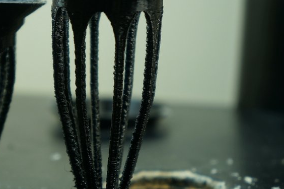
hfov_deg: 13.9
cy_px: 82
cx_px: 42
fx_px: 1159
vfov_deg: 9.3
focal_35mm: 147
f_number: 5
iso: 320
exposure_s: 1/160
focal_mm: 54
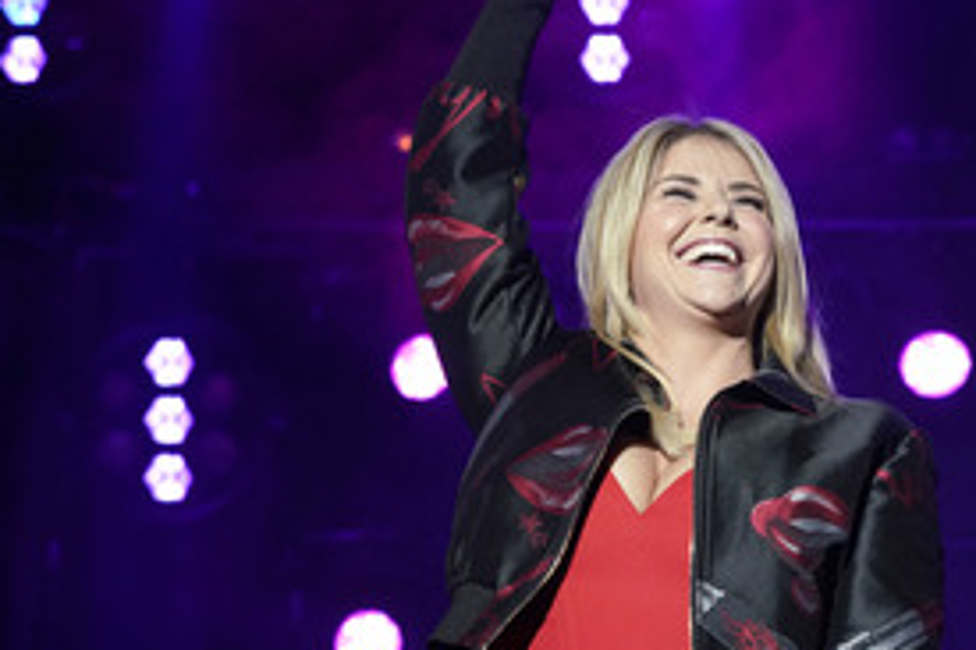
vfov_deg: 11.6
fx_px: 3197
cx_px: 712
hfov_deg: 17.3
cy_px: 270
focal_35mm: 118
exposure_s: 1/200
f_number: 4.5
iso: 2000
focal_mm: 72
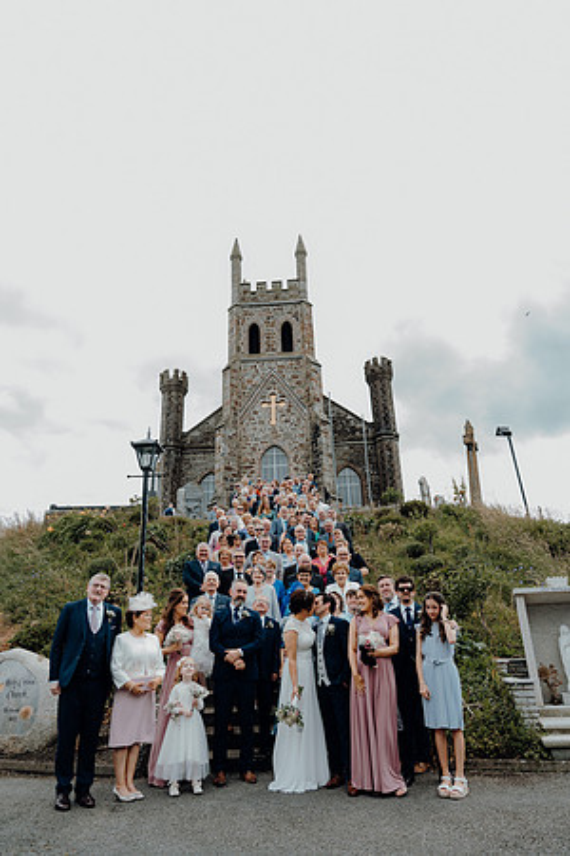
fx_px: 570
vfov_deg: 73.7
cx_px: 285
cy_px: 428
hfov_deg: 53.1
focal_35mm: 24
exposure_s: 1/400
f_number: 2.8
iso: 125
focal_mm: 24
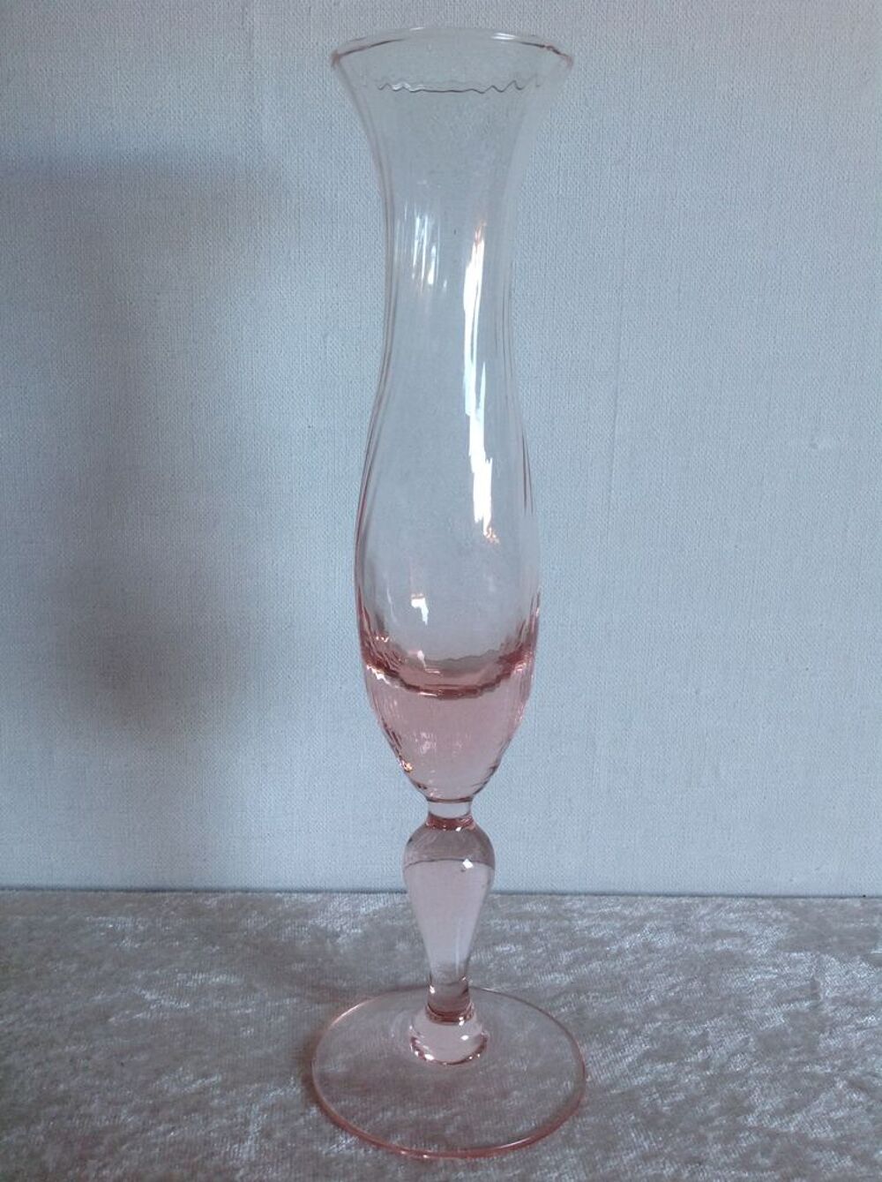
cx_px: 441
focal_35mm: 35
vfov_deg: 52.7
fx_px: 1192
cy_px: 591
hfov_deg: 40.6
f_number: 2.4
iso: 64
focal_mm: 4.28
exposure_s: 1/40
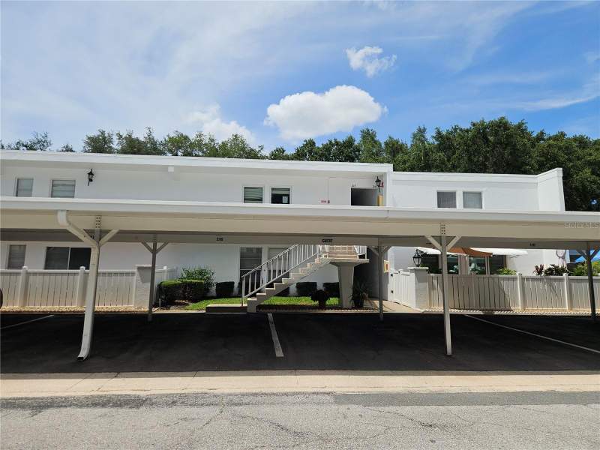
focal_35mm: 23
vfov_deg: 58.9
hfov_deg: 73.9
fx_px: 399
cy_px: 225
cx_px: 300
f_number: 1.8
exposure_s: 1/2937
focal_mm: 5.4
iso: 25
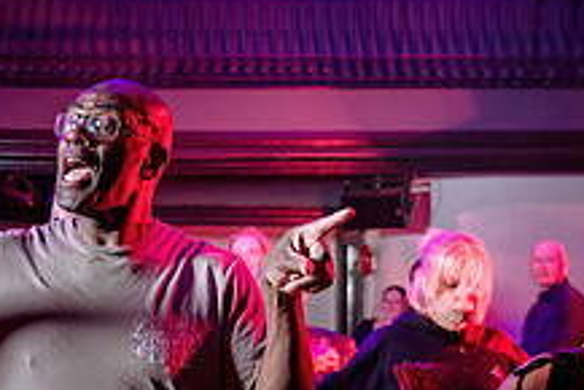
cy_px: 333
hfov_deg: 22.1
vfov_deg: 14.9
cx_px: 129
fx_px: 1477
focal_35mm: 91
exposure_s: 1/60
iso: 1000
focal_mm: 31
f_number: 3.2
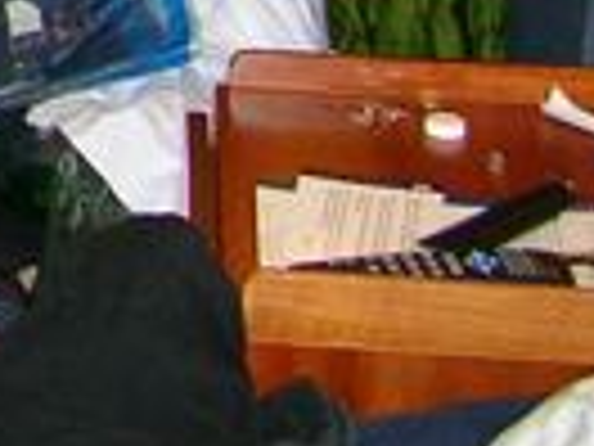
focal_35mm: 184
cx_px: -752
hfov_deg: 9.7
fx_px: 3157
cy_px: -509
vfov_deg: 7.7
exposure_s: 1/60.1
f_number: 2.8
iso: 134
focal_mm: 5.8
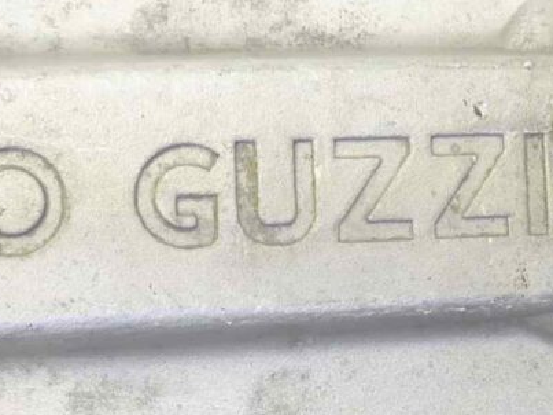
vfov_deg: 15.9
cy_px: 212
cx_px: 240
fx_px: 1485
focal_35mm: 93
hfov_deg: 21.1
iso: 80
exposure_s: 1/8
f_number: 3.3
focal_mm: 4.1
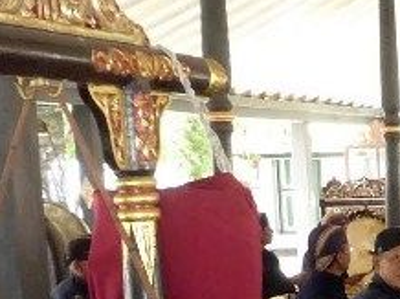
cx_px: 583
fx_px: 1570
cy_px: 440
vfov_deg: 10.5
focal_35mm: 136
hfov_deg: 13.7
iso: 250
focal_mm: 4.5
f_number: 2.8
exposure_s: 1/30
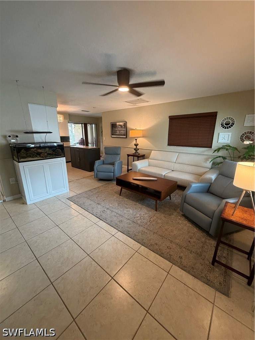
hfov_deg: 85.7
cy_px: 170
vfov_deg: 102.1
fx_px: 138
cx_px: 128
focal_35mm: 14
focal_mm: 2.22
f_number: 2.2
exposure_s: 1/60
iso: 320
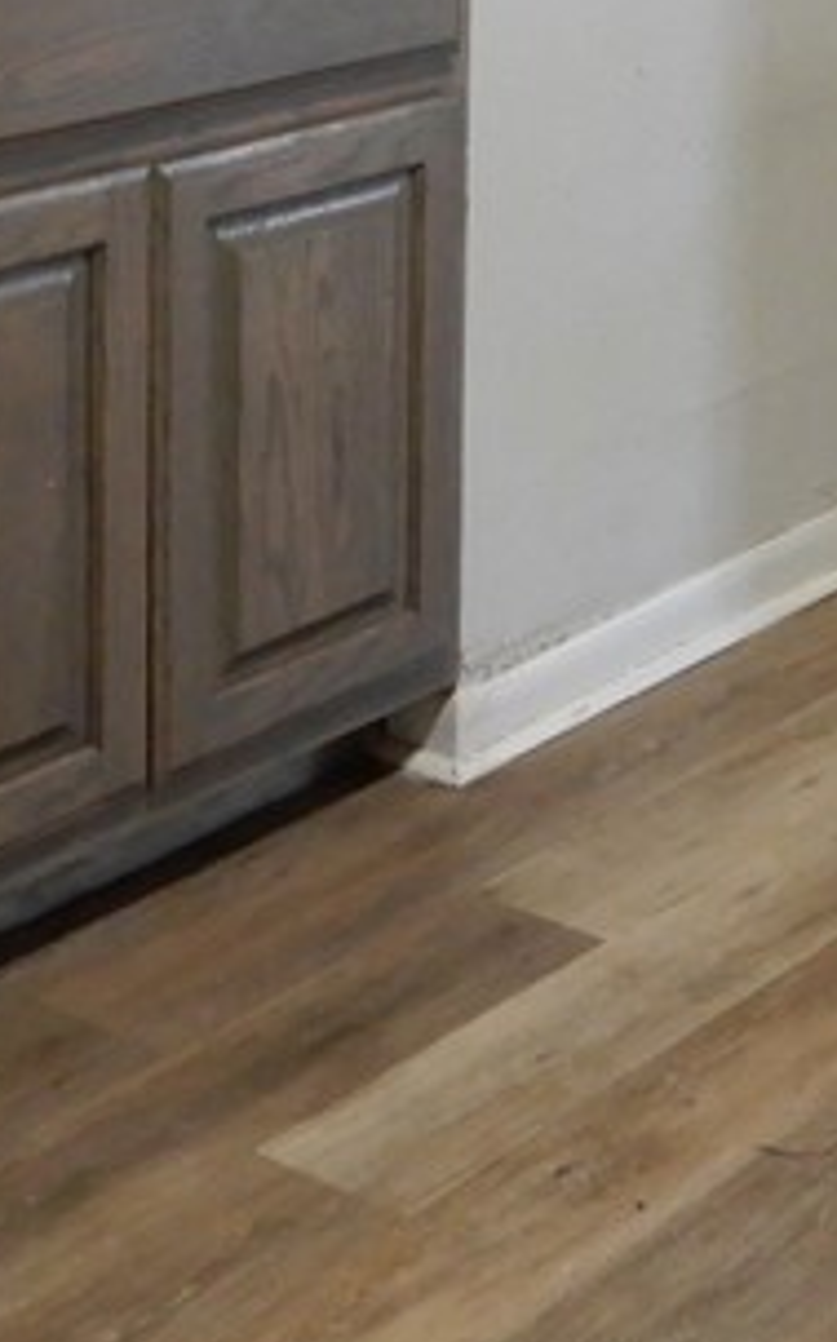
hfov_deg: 14.6
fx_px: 3143
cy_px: -44
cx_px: 1032
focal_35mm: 86
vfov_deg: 23.0
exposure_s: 1/30
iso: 400
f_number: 3.4
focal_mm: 4.3
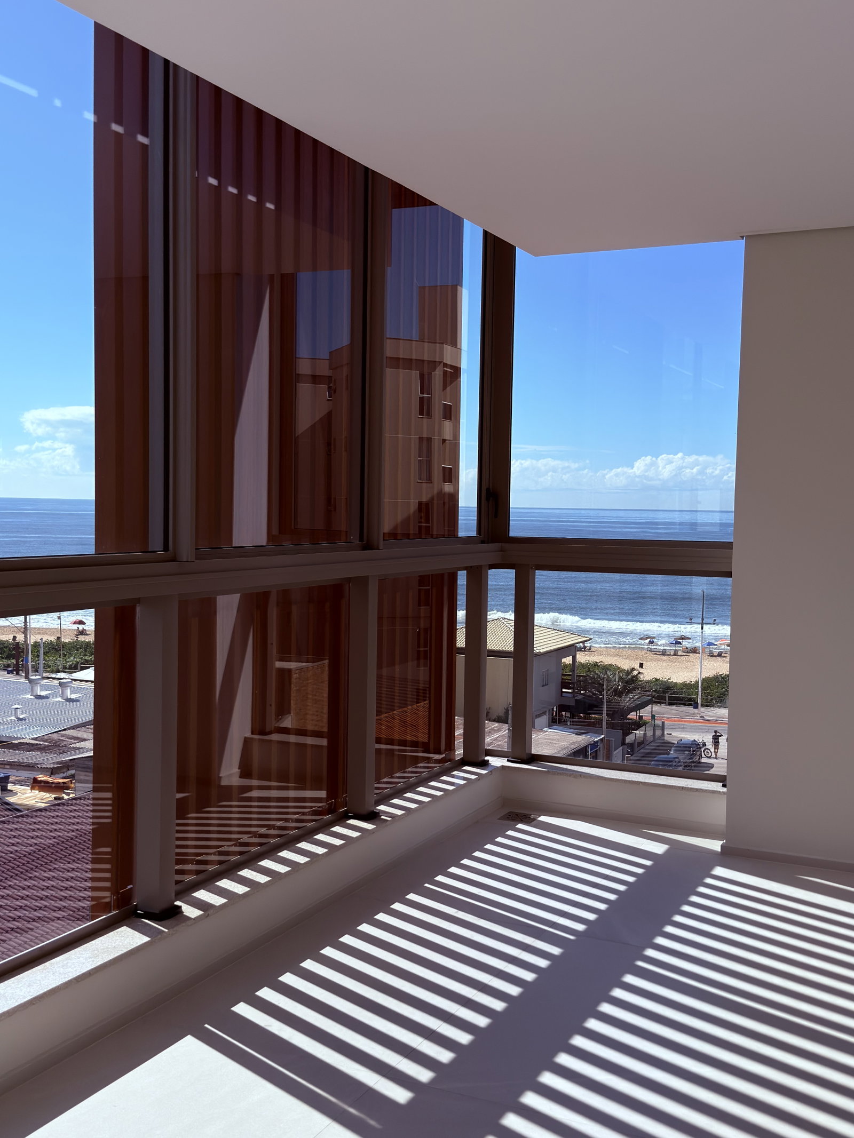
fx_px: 1250
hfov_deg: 37.7
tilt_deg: -1.8
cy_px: 569
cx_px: 427
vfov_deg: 49.0
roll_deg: -0.4
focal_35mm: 38
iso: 80
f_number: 1.78
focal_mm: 6.76
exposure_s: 1/8000
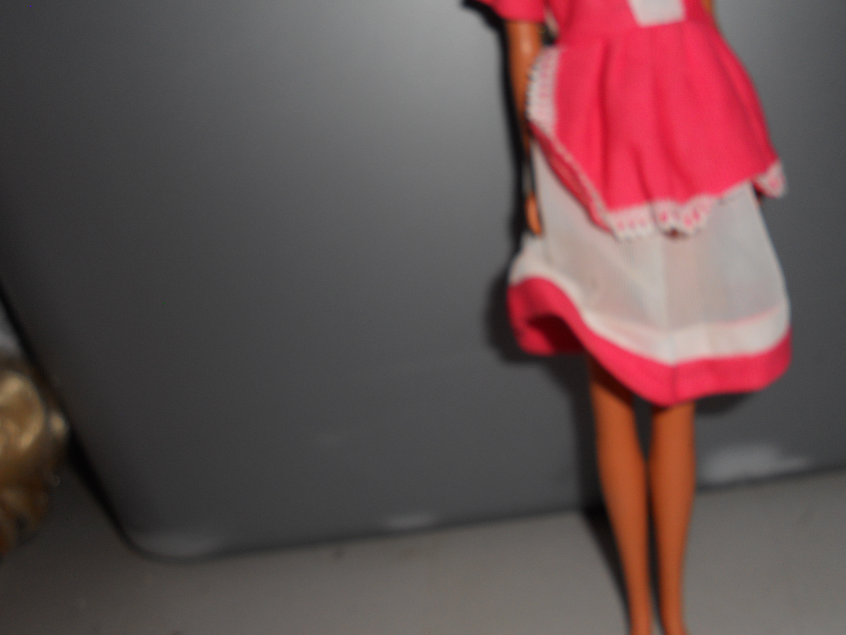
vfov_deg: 42.9
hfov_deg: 55.3
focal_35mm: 33
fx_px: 806
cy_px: 325
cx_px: 432
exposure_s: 1/25
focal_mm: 5.8
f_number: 8.8
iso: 80
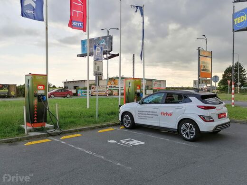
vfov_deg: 45.4
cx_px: 124
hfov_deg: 58.4
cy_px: 92
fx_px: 221
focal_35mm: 31
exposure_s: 1/202
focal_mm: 5.3
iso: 50
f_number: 1.8
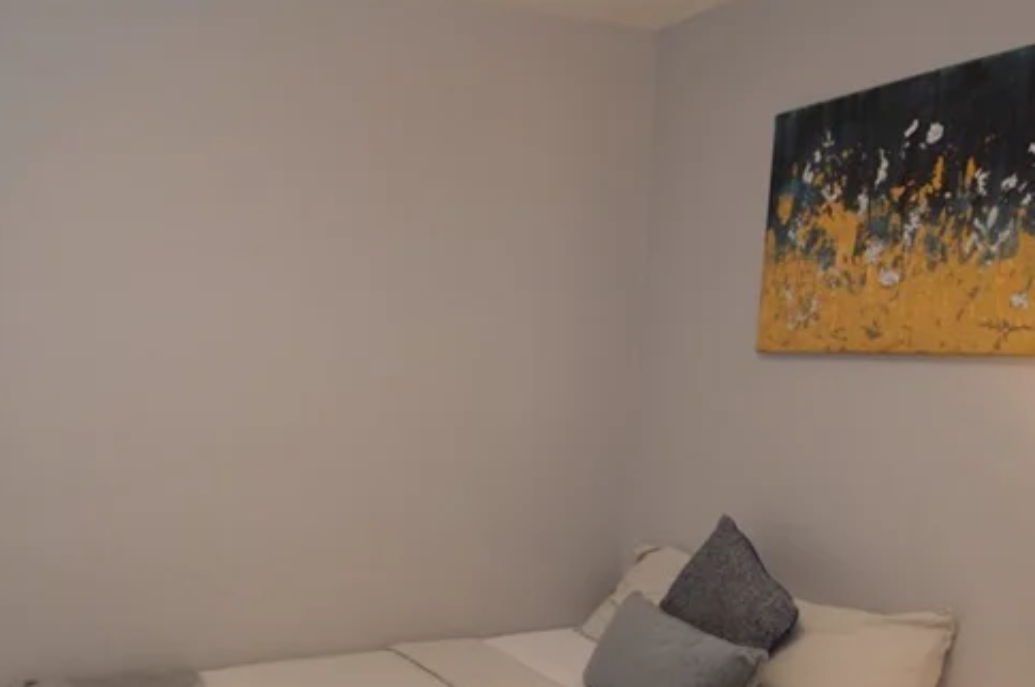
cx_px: 369
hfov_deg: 50.1
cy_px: 606
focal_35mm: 38
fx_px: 1091
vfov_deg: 33.3
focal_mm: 12
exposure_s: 1/60
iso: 400
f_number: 4
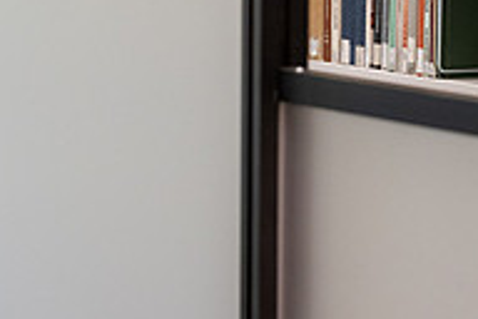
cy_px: -71
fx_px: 2921
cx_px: 299
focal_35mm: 220
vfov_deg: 6.2
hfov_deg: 9.4
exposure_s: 1/160
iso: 1600
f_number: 5
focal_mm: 70
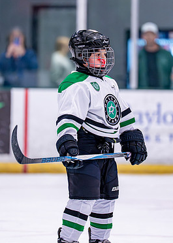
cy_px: 95
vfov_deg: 5.2
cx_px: 105
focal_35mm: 386
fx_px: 2660
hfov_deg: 3.7
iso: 2500
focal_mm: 200
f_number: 2.8
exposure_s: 1/1250
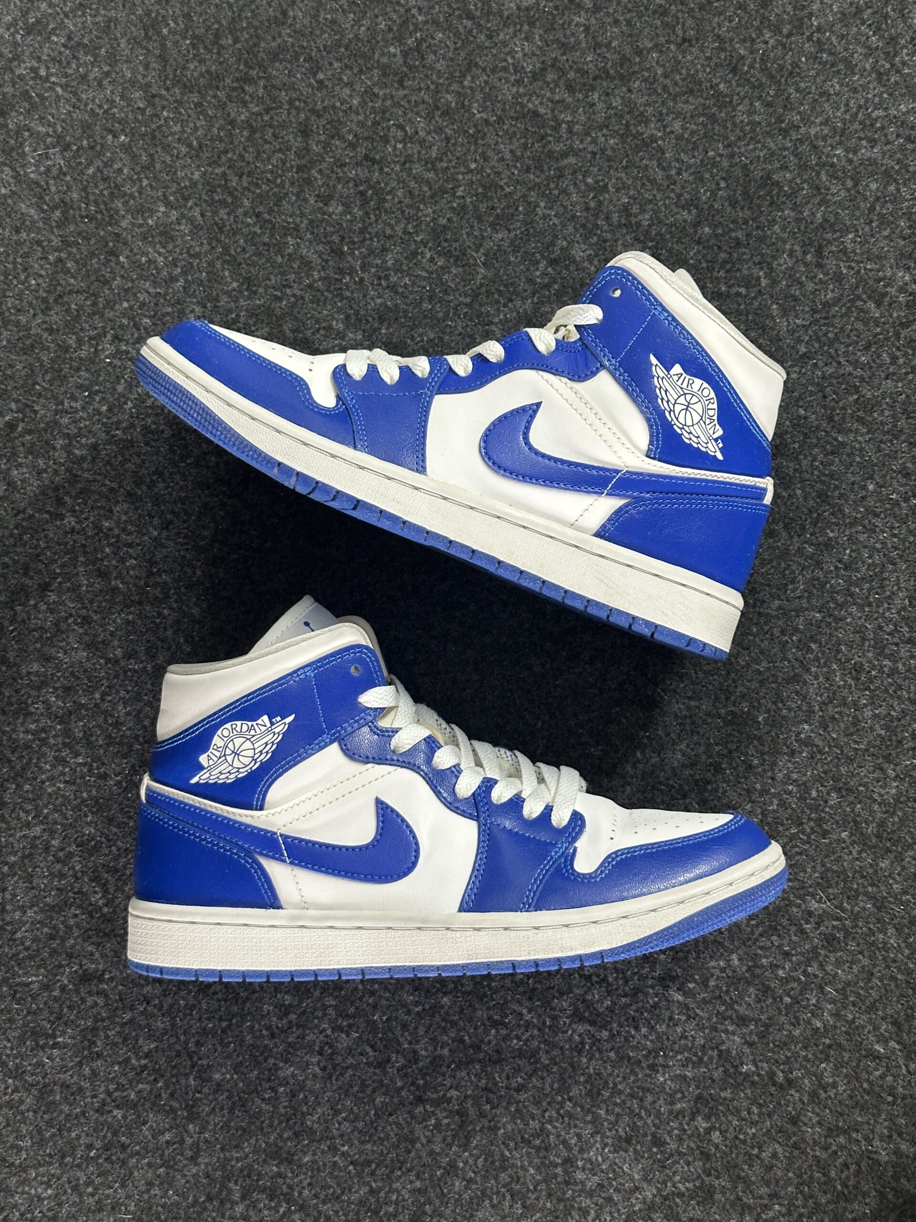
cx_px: 458
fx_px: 1694
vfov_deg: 39.7
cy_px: 611
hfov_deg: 30.3
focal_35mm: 48
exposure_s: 1/50
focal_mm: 6.86
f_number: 1.78
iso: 250
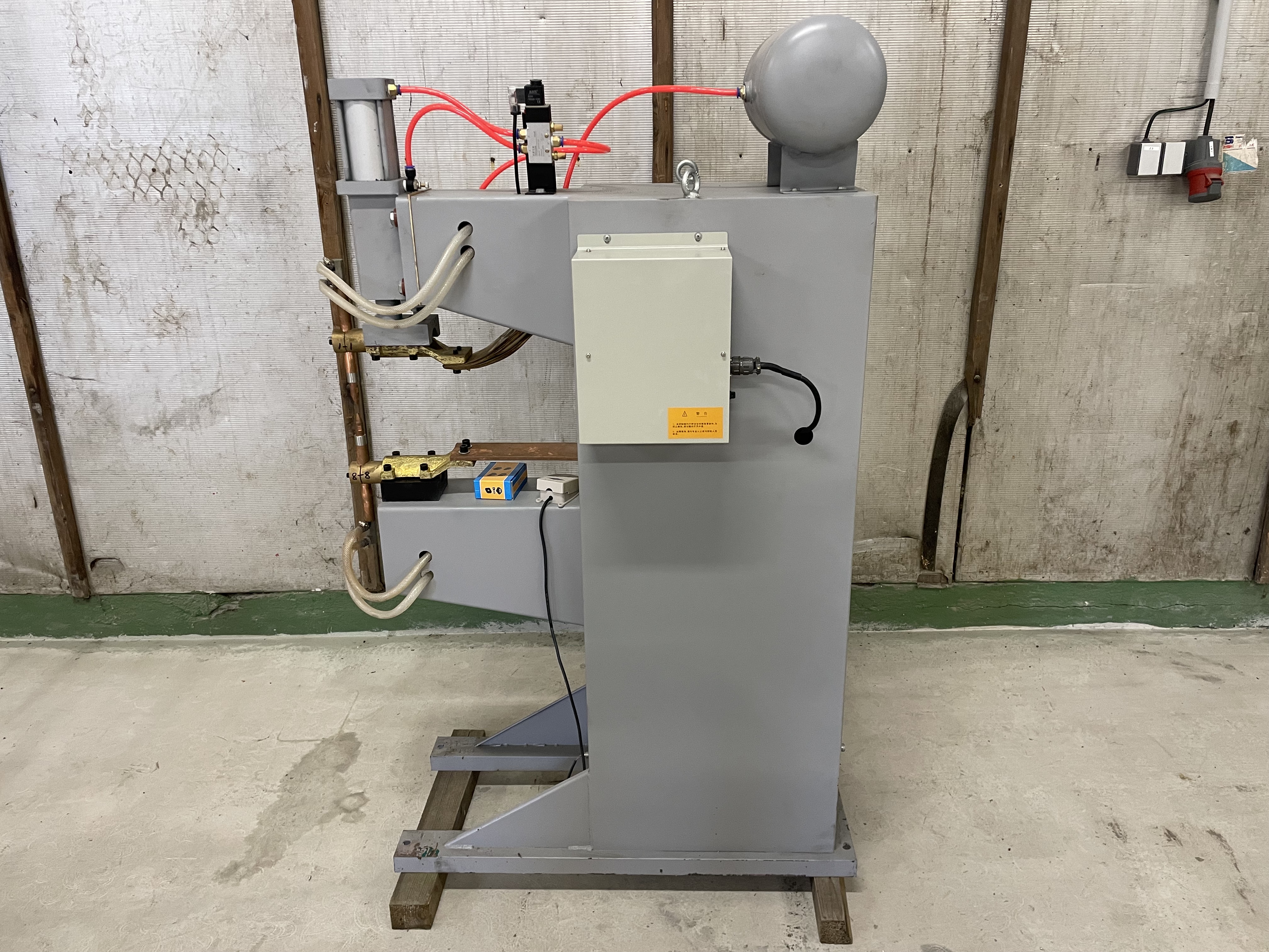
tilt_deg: -19.5
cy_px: 476
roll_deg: +2.2
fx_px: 953
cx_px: 634
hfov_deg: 67.3
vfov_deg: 53.1
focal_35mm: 26
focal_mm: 4.2
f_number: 1.6
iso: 200
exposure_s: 1/60
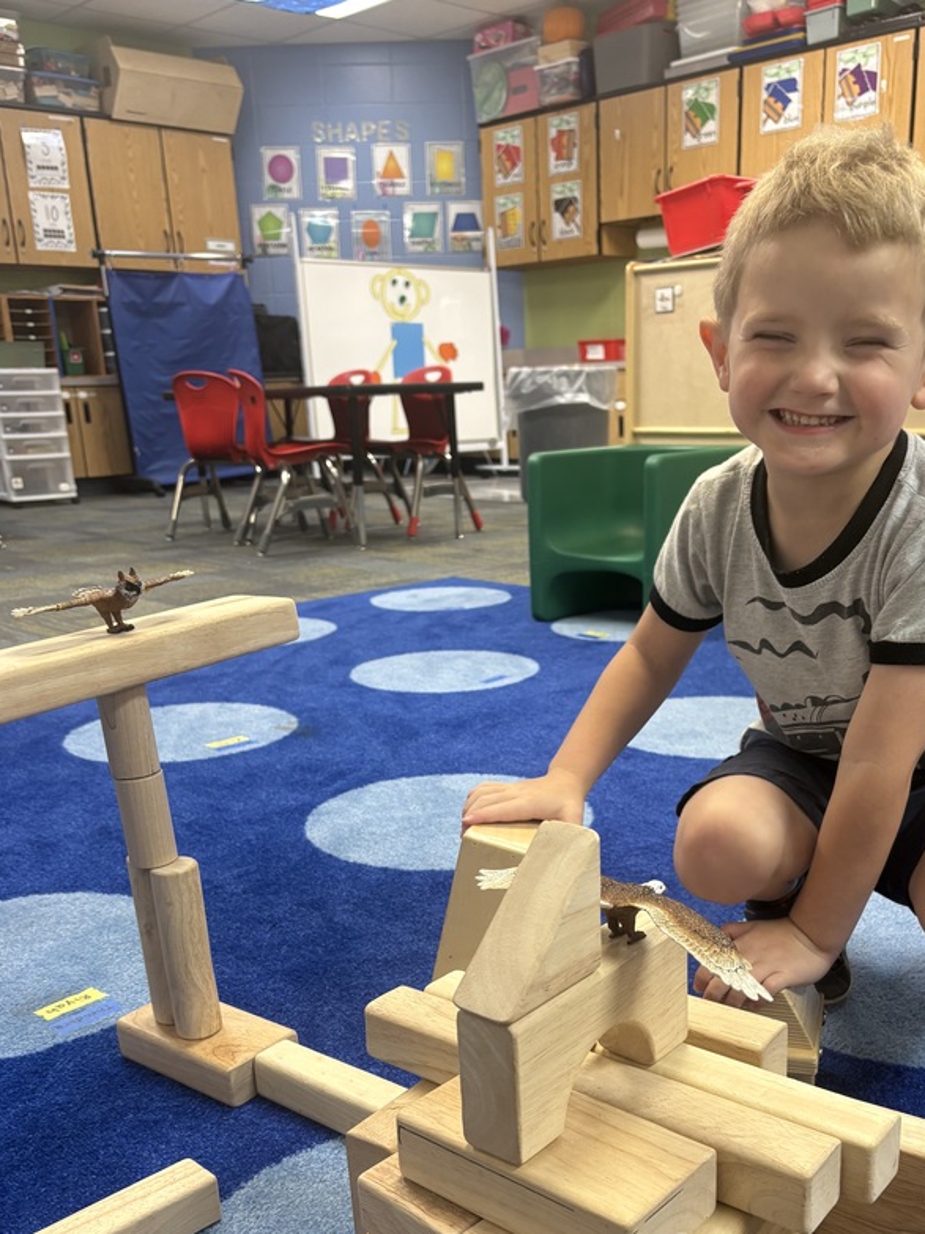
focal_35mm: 34
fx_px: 1212
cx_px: 534
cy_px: 793
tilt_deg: -17.9
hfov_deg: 41.7
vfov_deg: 53.2
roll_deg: +2.0
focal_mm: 5.96
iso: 100
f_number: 1.6
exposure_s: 1/61
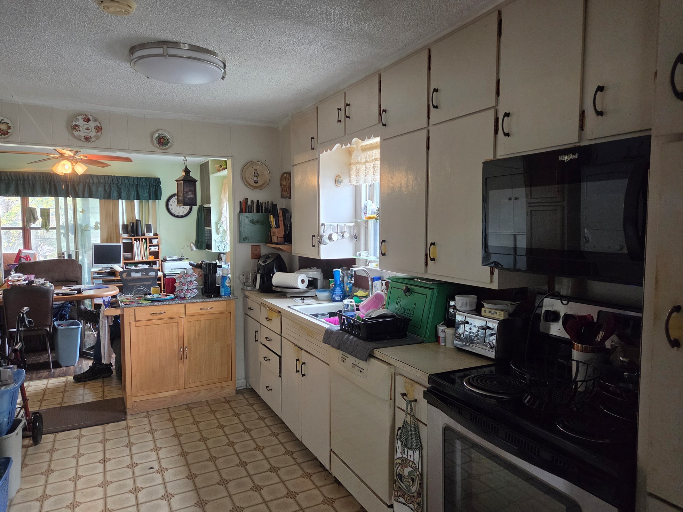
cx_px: 331
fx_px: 474
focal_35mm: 24
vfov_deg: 56.8
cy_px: 263
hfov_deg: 71.6
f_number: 1.8
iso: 640
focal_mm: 5.4
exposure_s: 1/120
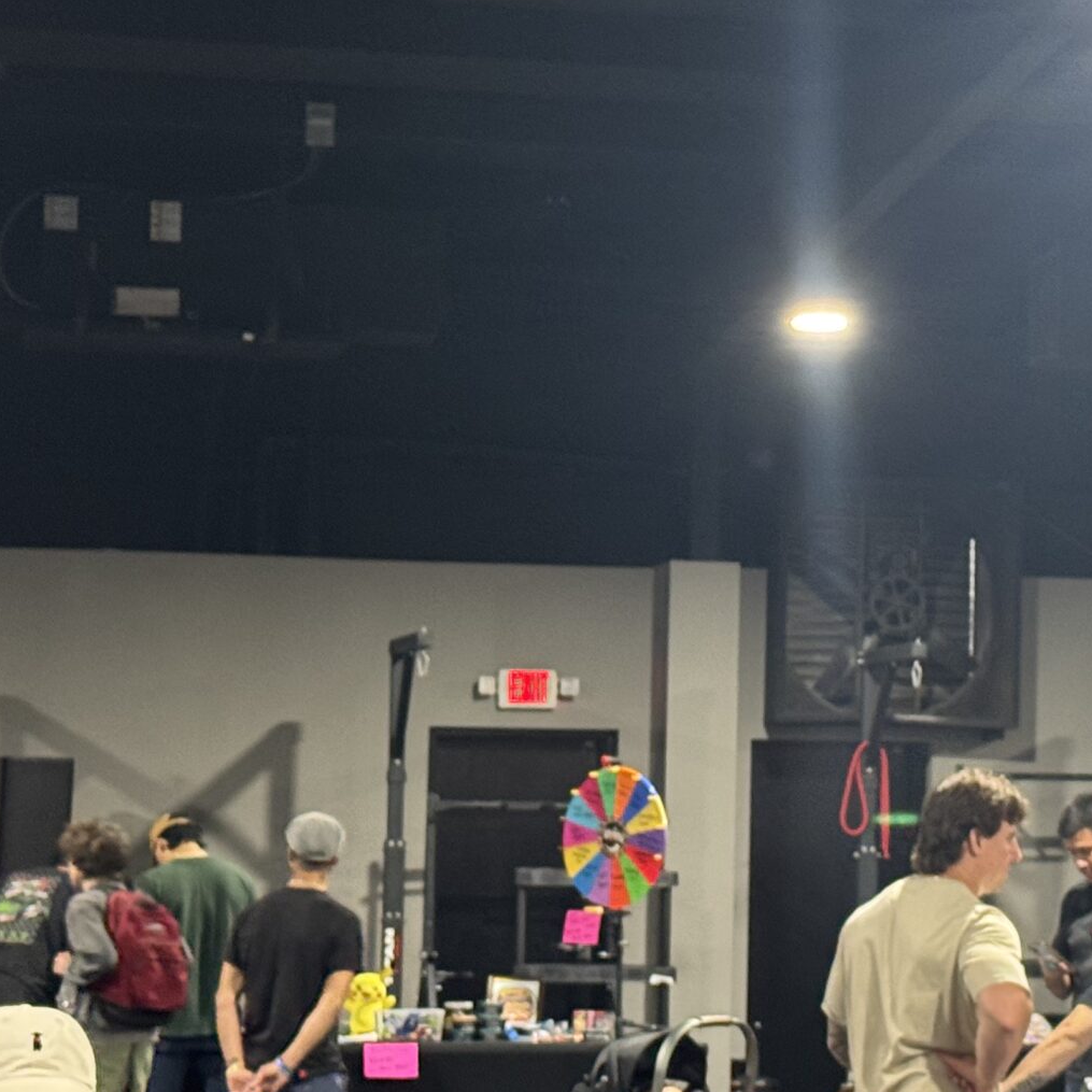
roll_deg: -1.0
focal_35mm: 107
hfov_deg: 16.2
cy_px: 567
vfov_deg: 16.3
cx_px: 837
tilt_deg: +2.7
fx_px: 3819
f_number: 1.78
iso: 250
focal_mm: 6.76
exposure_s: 1/40
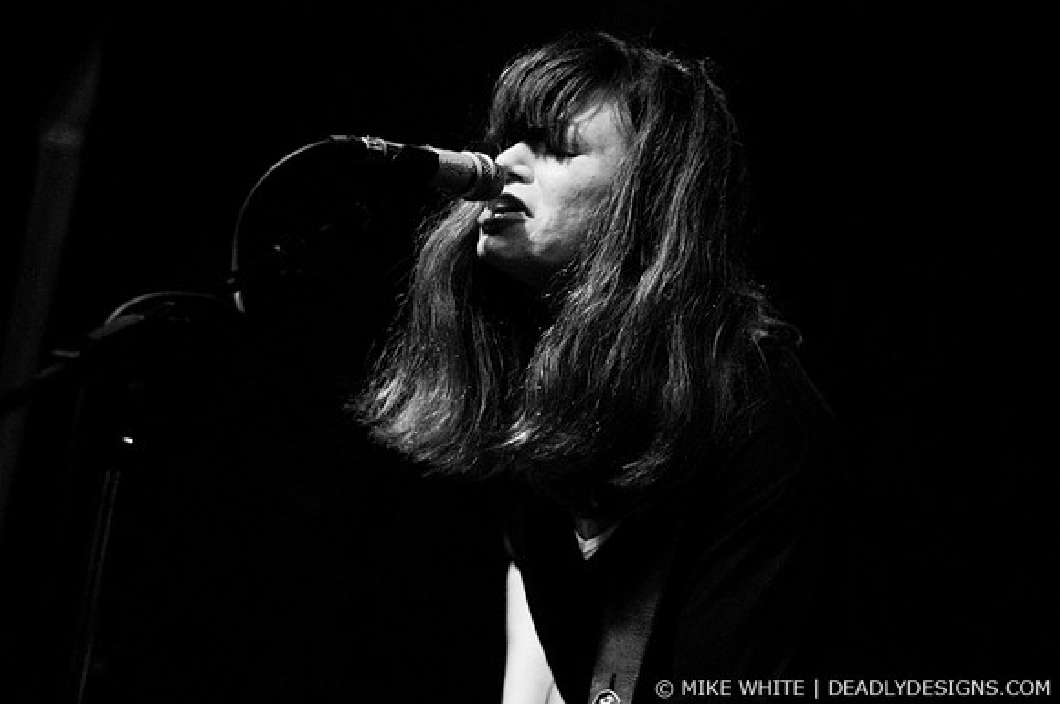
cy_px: 352
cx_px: 530
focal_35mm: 75
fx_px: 2205
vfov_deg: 18.1
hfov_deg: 27.0
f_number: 1.8
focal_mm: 50
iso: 1000
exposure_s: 1/80
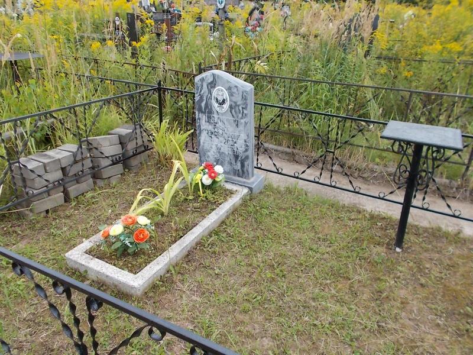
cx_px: 236
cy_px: 178
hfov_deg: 67.3
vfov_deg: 53.1
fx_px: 355
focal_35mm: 26
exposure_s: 1/250
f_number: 3.2
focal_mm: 4.6
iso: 80
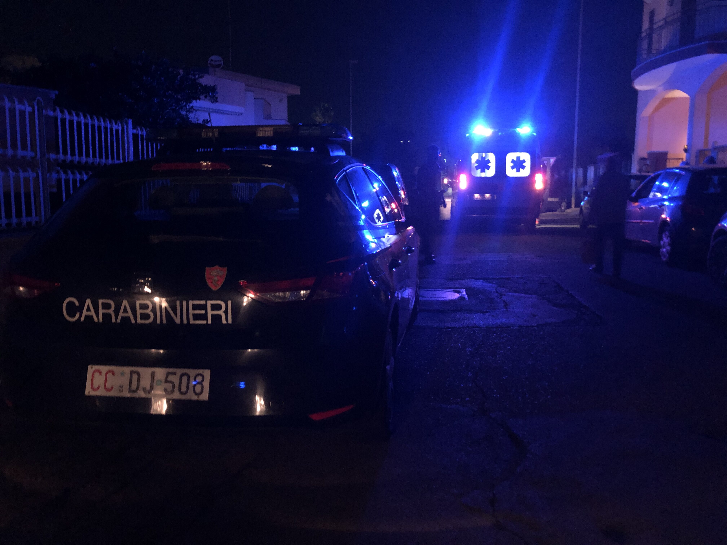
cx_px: 364
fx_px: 588
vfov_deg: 49.7
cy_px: 272
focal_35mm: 28
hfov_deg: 63.4
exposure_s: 1/4
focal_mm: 4
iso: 320
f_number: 1.8
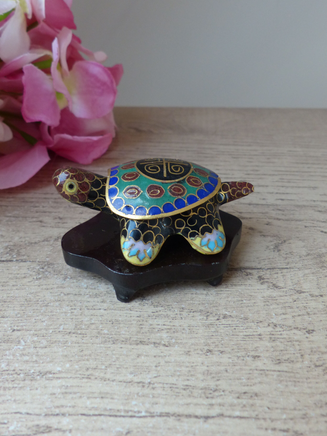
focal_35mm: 30
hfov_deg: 46.7
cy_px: 185
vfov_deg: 59.7
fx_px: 378
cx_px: 148
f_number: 2.8
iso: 200
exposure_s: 1/60
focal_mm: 4.5
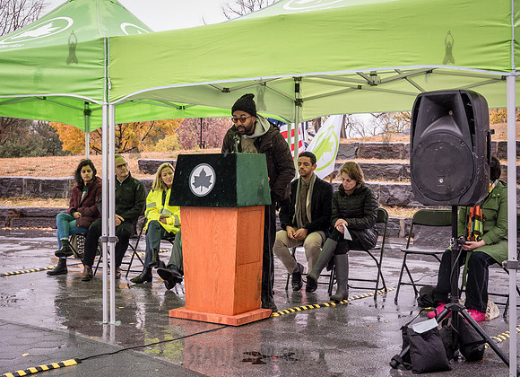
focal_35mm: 52
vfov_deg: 27.5
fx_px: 768
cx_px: 245
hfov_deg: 37.4
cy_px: 163
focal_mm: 38
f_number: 5.6
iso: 640
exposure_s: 1/400
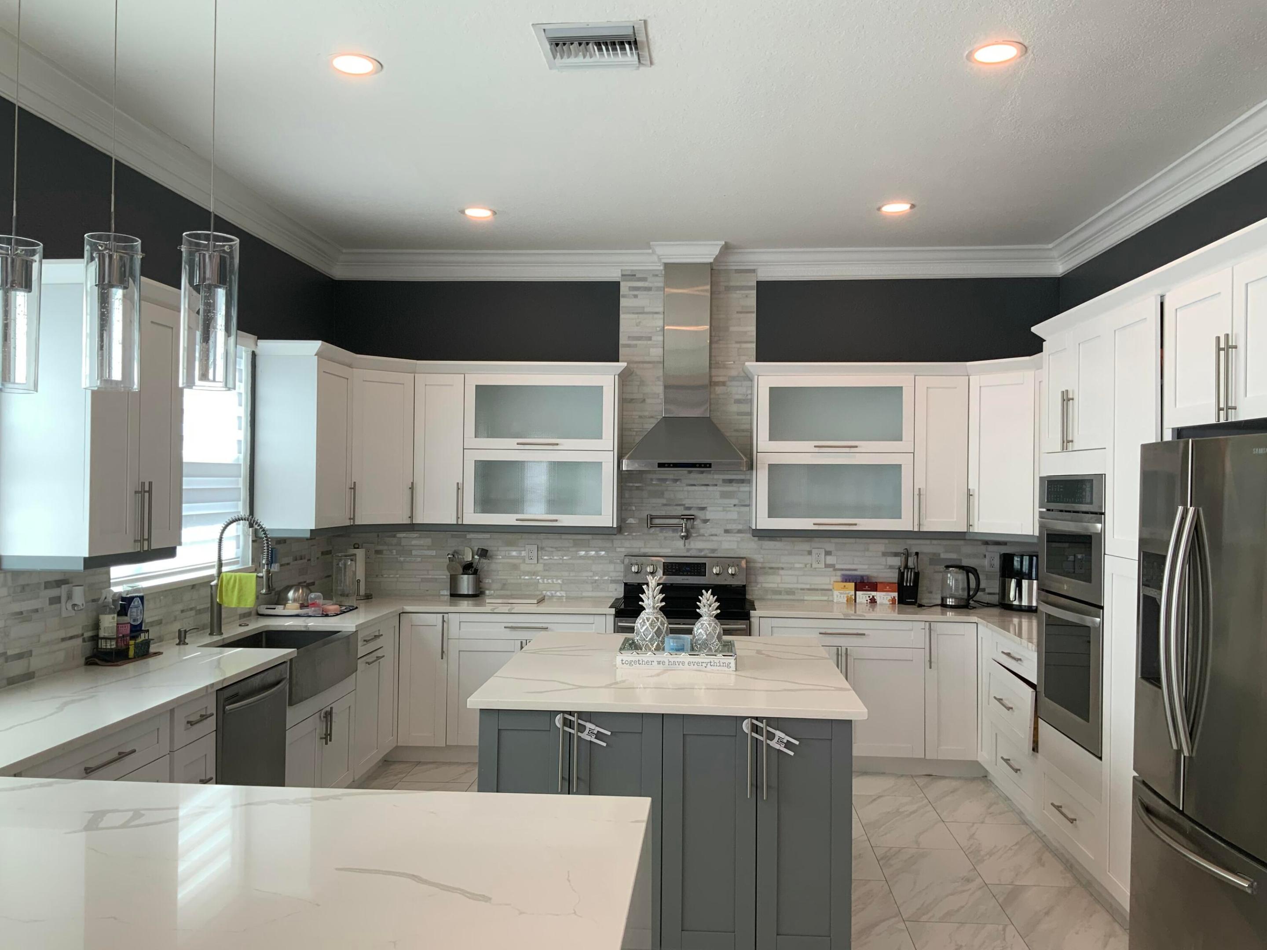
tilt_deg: +0.3
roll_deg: +0.6
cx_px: 634
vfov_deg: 48.2
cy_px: 475
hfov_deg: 61.7
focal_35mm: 29
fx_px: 1061
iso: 25
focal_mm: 3
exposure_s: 1/120
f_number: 1.8
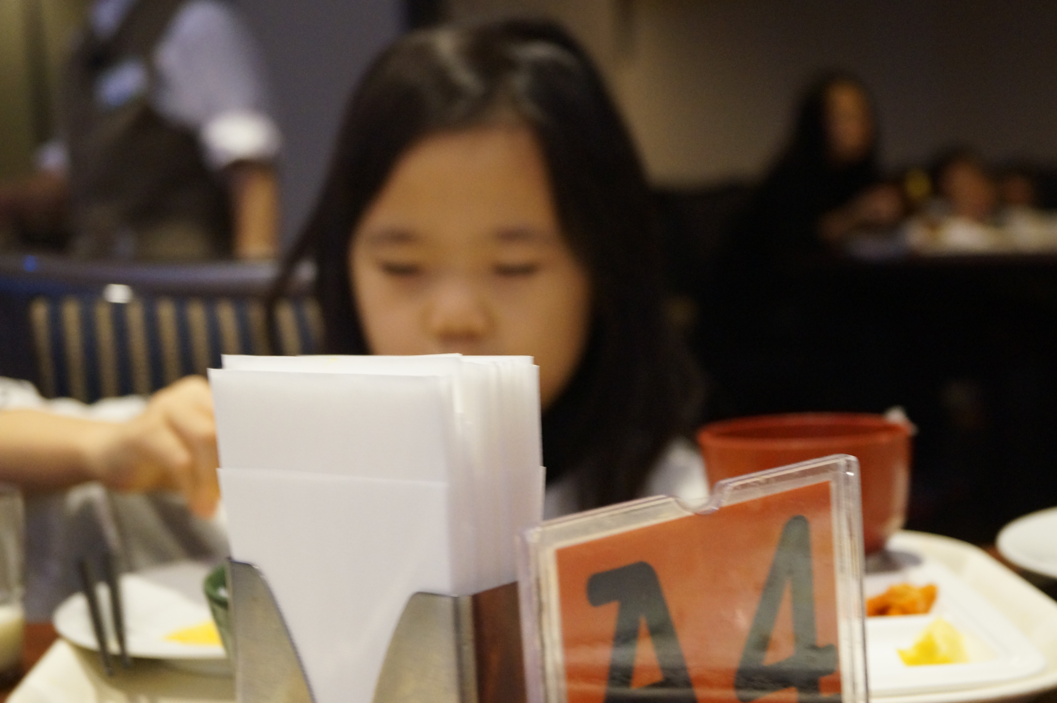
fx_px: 1760
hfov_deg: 33.4
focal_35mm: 60
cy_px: 352
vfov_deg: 22.6
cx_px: 528
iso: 2500
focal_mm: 40
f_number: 5.6
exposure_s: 1/80
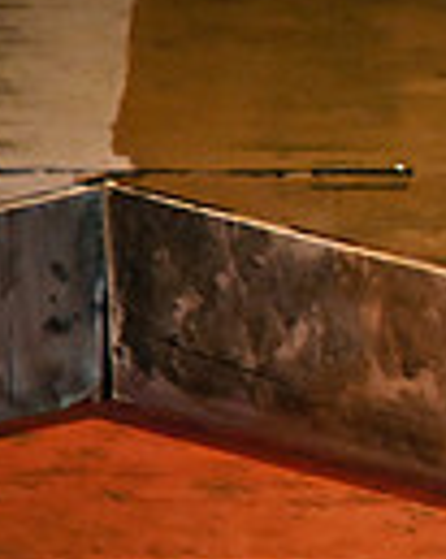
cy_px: 247
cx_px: 1221
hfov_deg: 0.7
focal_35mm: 2103
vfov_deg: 0.9
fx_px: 34740
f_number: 6.3
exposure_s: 1/200
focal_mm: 500
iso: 10000
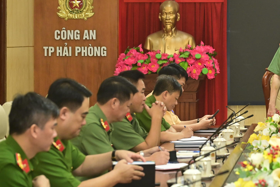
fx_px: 1408
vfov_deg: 7.6
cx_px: 282
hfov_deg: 11.2
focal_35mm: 181
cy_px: 80
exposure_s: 1/160
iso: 2500
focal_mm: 87
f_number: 4.5
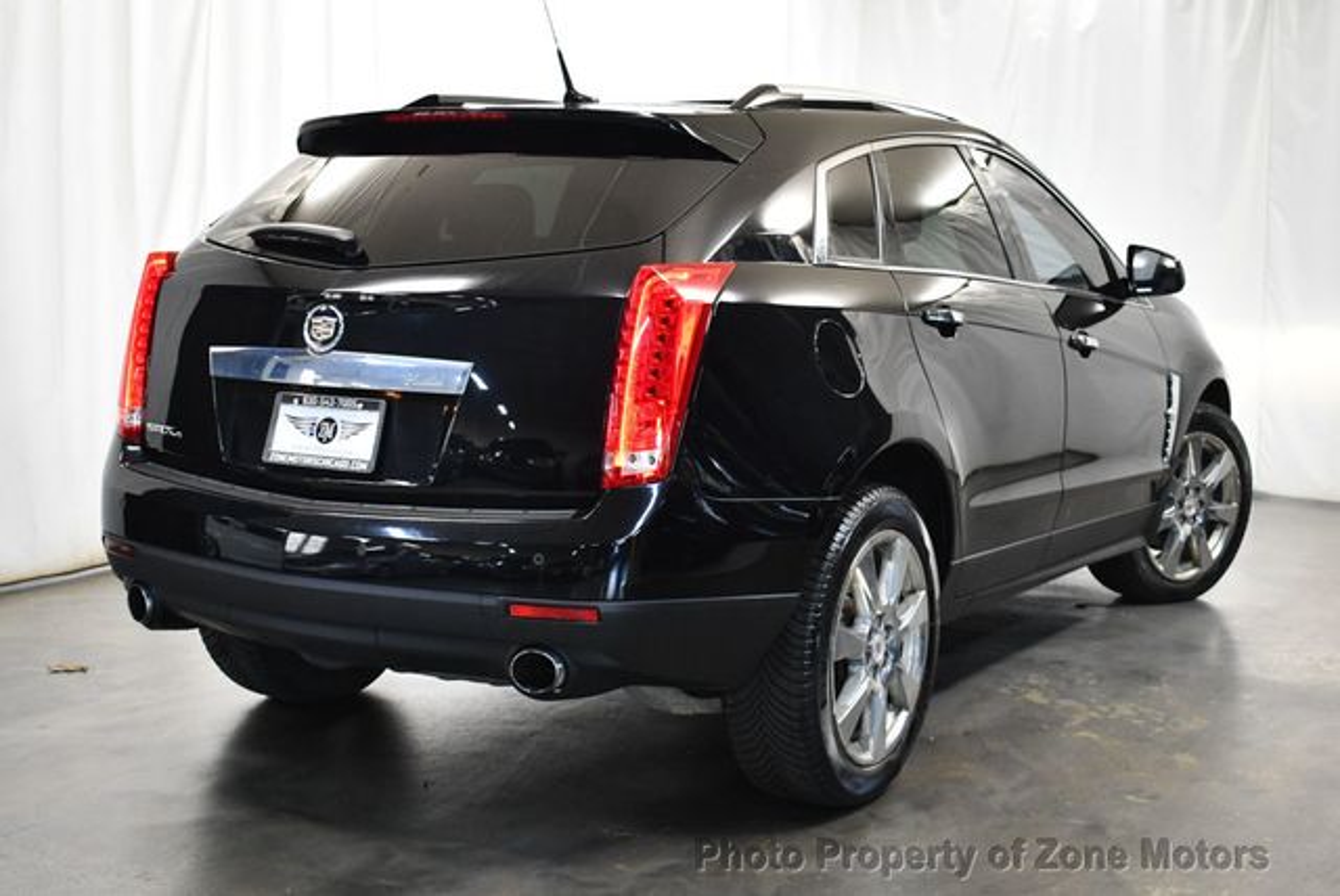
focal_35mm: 48
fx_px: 1788
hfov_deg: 41.1
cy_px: 448
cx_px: 670
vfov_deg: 28.1
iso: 1800
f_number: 4
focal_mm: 24
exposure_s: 1/125
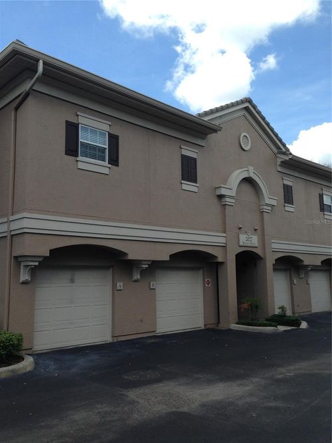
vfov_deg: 55.4
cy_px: 222
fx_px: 422
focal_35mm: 33
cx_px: 166
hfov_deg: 42.9
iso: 50
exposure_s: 1/903
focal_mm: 4.12
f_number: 2.4
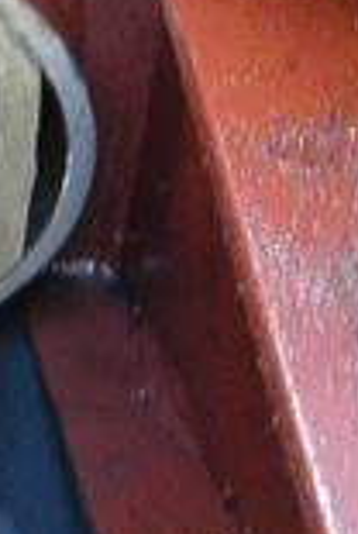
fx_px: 1114
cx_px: -207
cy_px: 134
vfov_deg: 26.6
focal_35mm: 75
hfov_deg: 16.4
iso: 200
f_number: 3
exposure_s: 1/4
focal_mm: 5
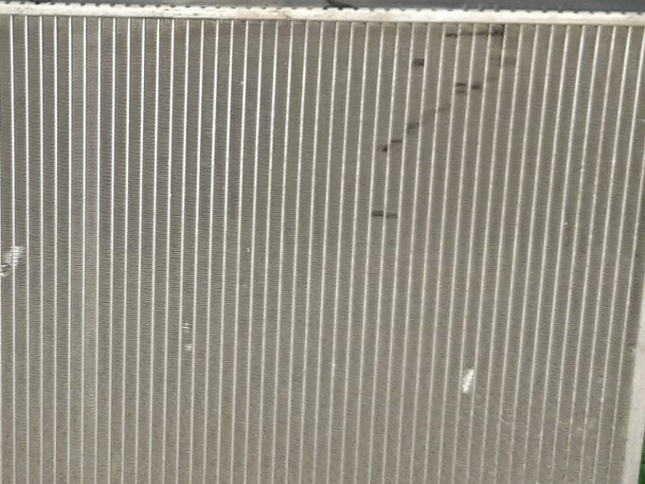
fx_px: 1025
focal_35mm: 55
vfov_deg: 26.3
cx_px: 152
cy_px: 127
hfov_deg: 34.1
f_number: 1.7
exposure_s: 1/25
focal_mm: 3.93
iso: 264
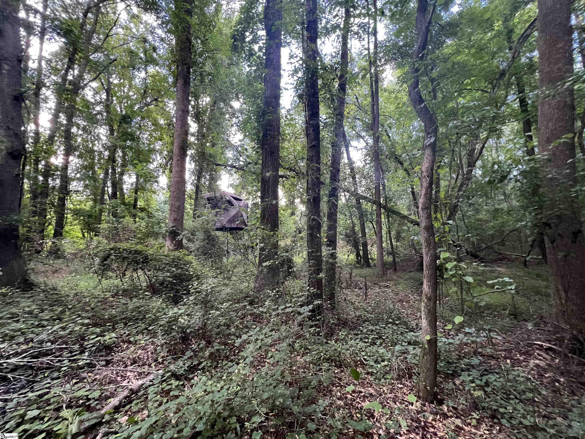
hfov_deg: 106.2
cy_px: 220
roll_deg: +0.8
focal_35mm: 13
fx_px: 220
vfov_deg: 89.9
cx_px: 292
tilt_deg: +4.3
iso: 500
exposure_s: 1/60
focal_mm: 1.57
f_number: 1.8
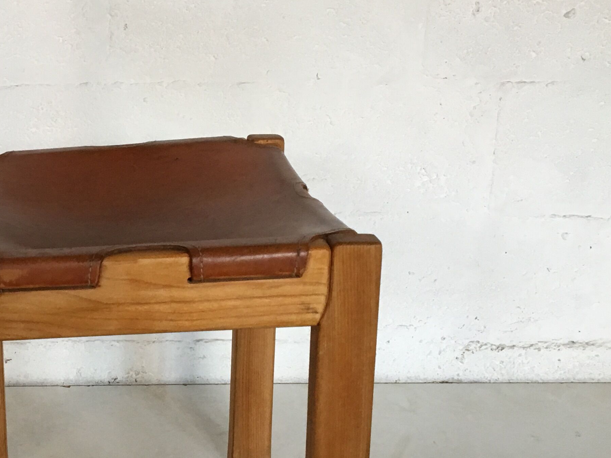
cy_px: 218
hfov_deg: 28.8
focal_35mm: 65
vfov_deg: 22.6
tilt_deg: -14.0
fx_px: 1147
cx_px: 79
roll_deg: -0.7
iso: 64
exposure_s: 1/33
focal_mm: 4.15
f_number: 2.2
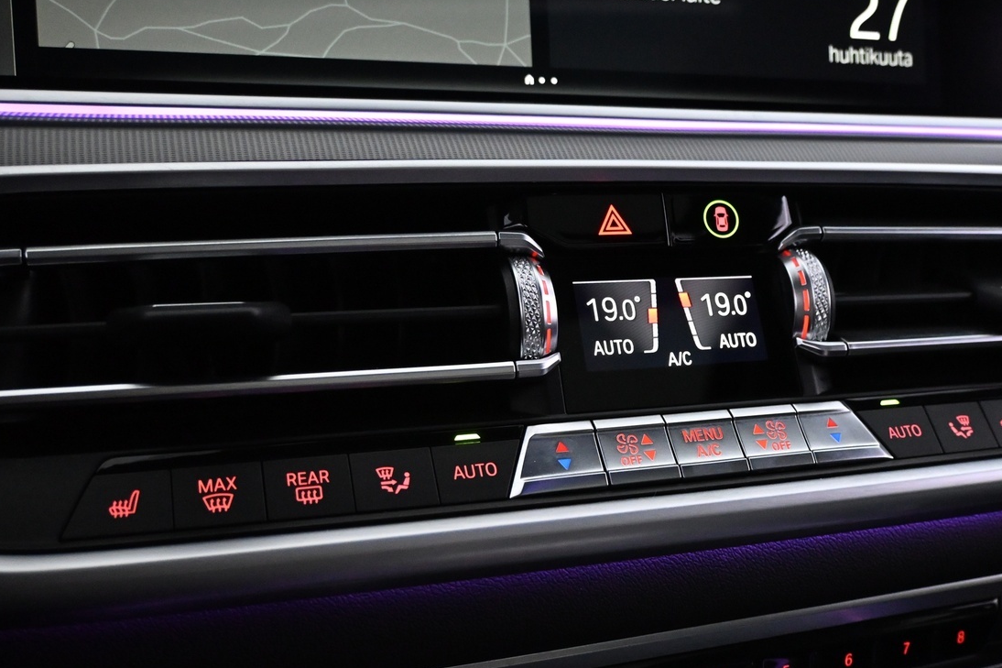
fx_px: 1113
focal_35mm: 40
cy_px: 382
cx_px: 607
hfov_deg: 48.1
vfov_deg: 33.3
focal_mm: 18
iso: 3200
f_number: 3.5
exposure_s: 1/60
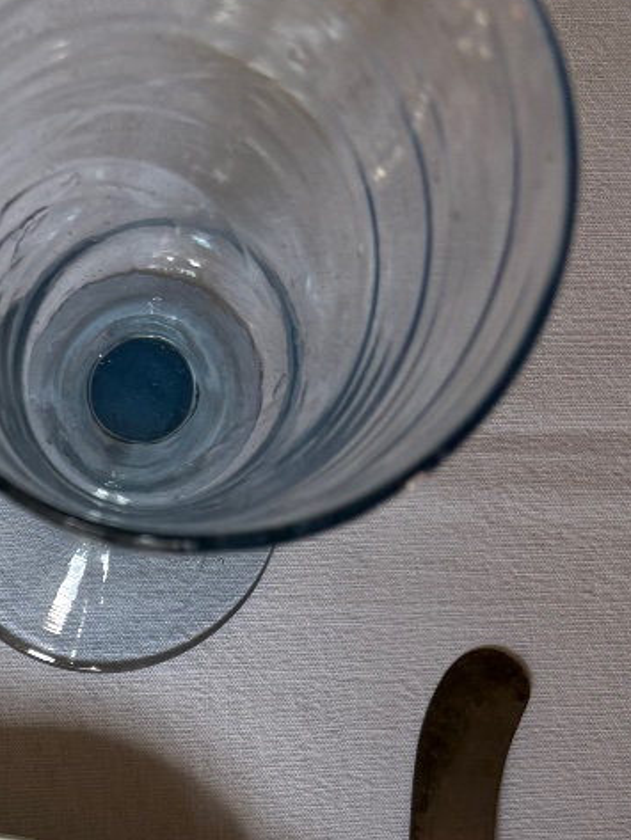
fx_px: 1603
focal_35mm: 66
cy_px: 897
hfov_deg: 20.9
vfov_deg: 27.2
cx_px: -114
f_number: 1.6
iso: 40
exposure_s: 1/228
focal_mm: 5.96
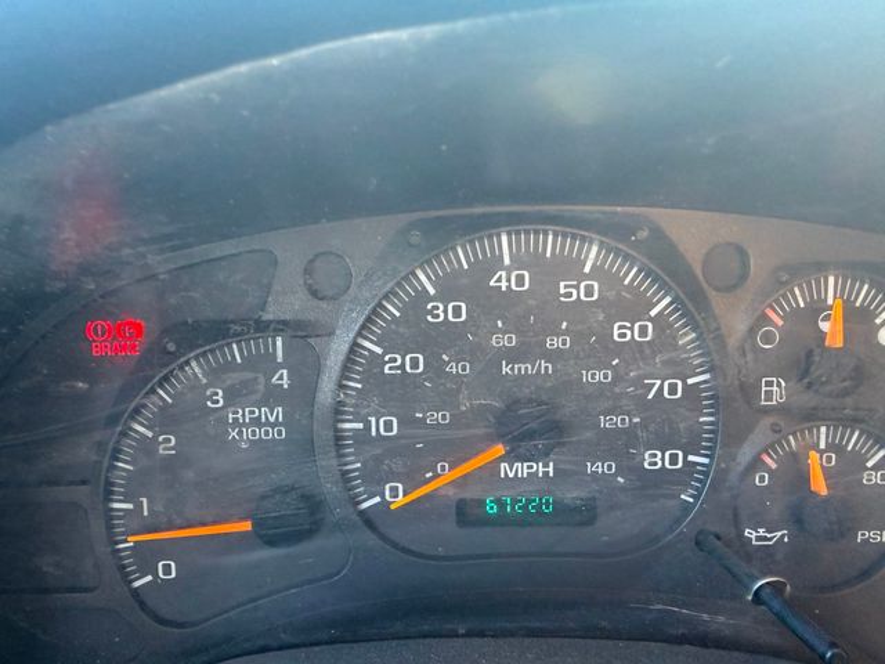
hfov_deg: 69.4
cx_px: 442
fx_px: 639
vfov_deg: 54.9
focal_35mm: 25
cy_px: 332
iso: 320
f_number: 2.2
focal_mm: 2.22
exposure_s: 1/94
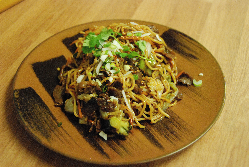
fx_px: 332
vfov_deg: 28.2
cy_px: 84
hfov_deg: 41.1
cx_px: 124
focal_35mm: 48
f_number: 5
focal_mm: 32
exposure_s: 1/100
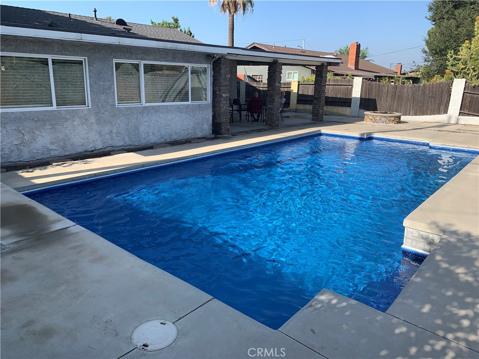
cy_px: 180
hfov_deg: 67.3
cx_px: 240
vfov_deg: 53.1
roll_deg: -0.7
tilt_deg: -17.2
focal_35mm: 26
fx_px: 360
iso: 25
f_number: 1.8
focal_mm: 4.25
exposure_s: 1/1100
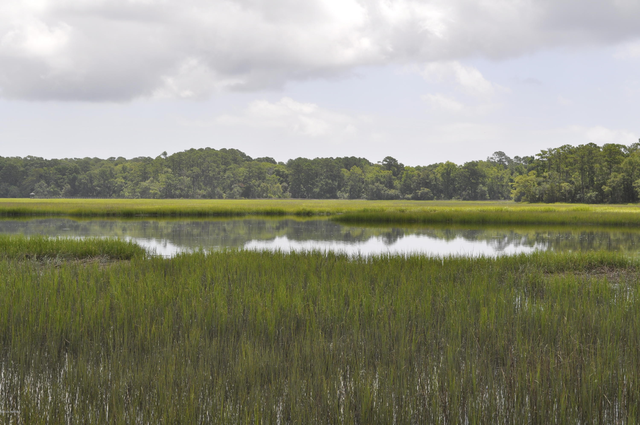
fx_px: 1172
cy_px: 212
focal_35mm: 66
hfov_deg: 30.5
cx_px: 320
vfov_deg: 20.6
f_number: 9
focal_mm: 44
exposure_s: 1/320
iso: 200
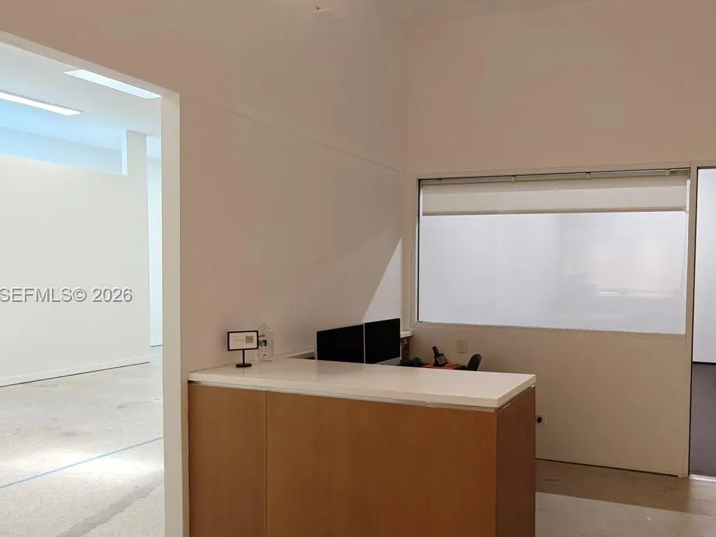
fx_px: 538
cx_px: 510
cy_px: 296
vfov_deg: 53.0
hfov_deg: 64.4
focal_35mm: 26
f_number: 2
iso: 800
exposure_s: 1/120
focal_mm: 2.3
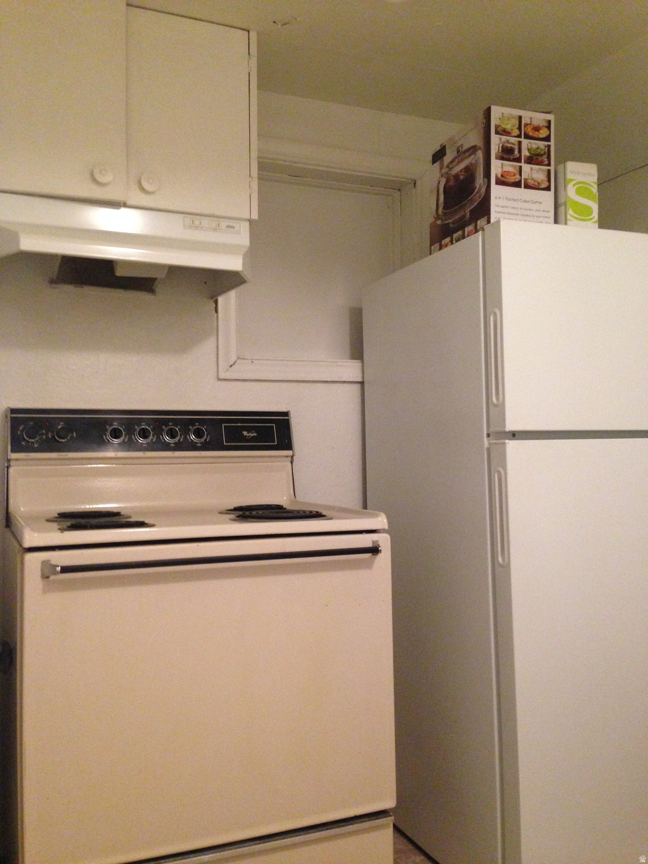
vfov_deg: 55.4
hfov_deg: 42.9
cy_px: 432
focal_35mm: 33
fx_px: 824
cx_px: 324
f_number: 2.4
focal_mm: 4.12
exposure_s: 1/15
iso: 400
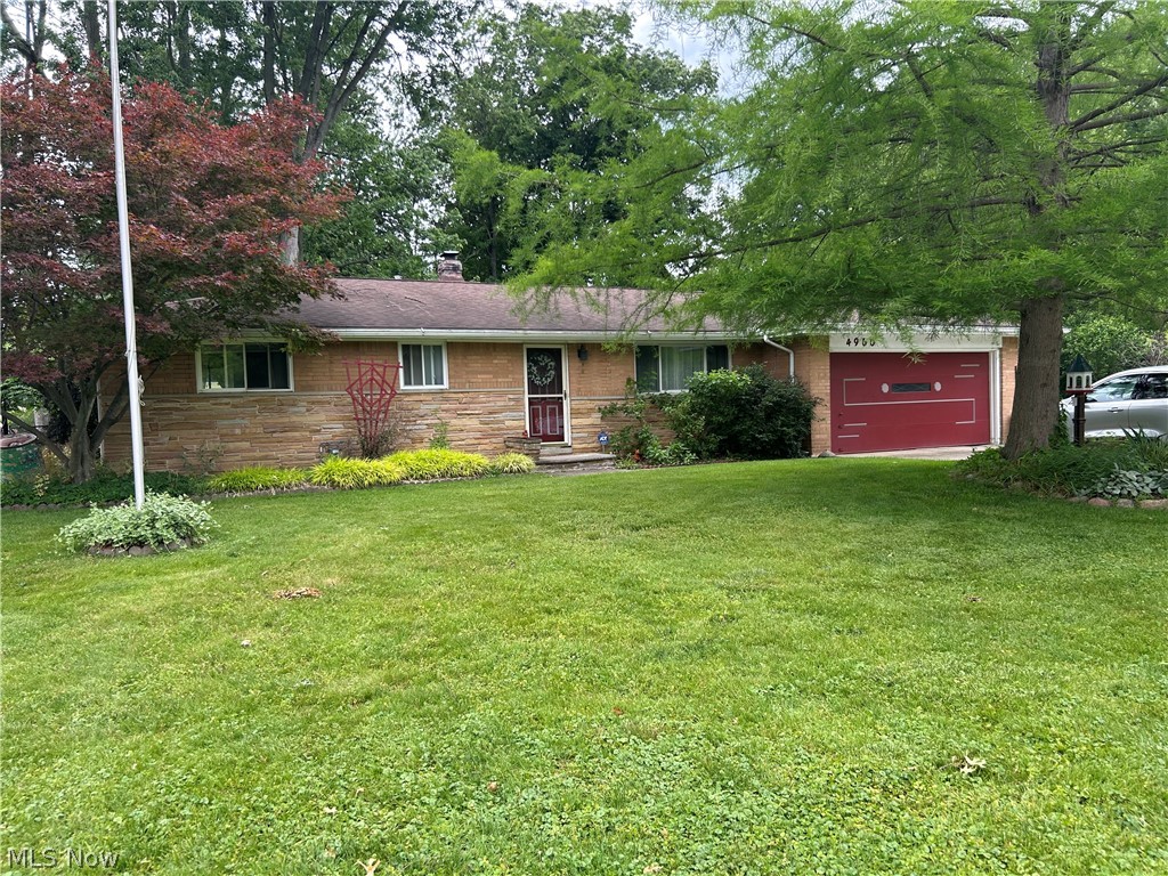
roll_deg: +2.1
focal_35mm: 26
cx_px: 584
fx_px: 877
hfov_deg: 67.3
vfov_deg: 53.1
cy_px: 438
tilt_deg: -2.6
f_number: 1.5
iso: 50
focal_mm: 5.7
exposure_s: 1/632
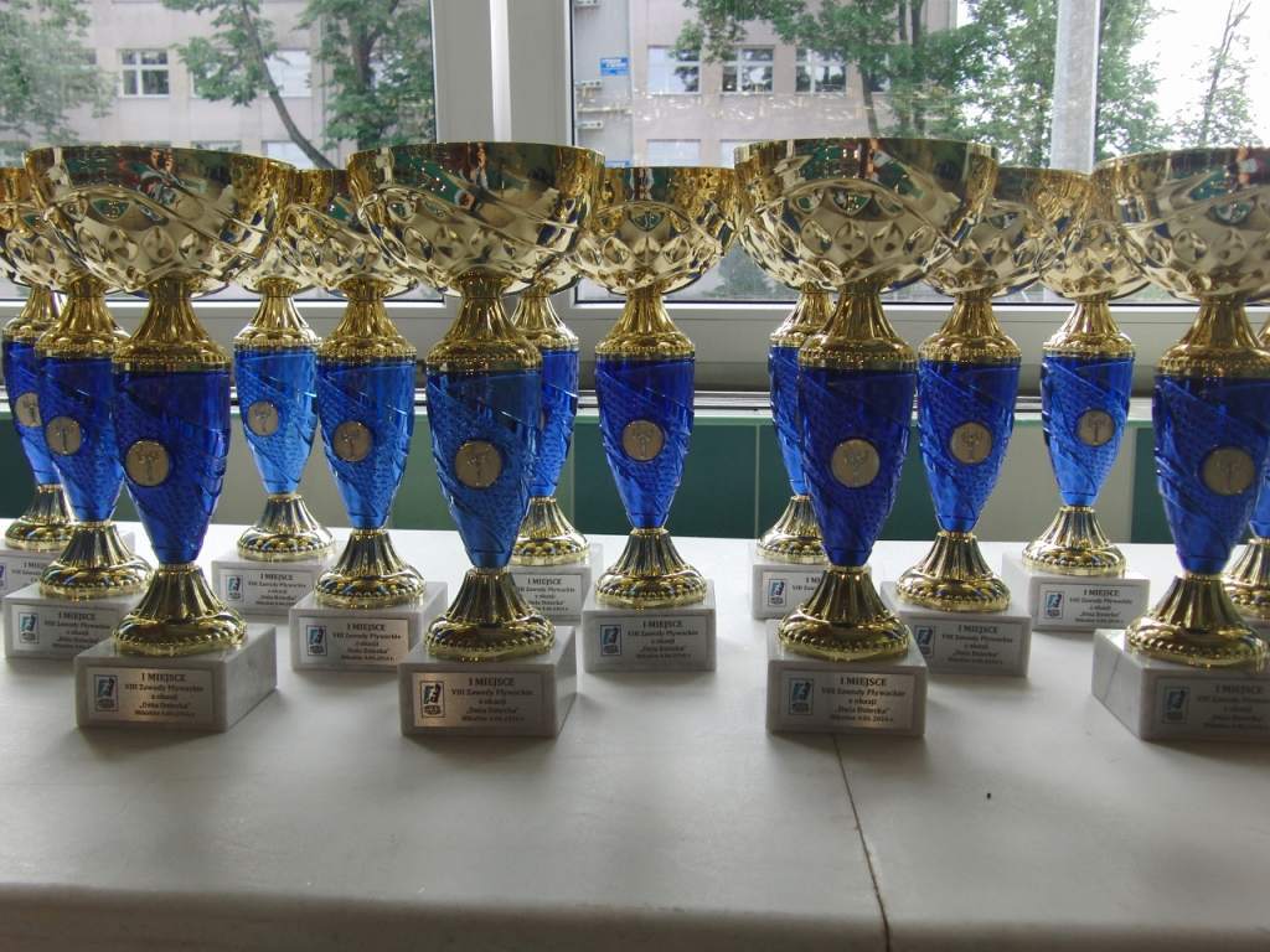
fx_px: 1211
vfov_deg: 42.9
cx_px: 635
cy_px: 476
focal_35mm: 33
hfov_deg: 55.4
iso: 100
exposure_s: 1/125
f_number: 2.9
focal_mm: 5.9
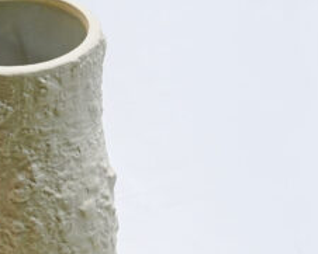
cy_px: 215
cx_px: 21
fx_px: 1205
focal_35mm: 128
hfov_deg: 14.8
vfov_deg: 12.0
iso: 3200
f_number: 13
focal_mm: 44
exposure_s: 1/125
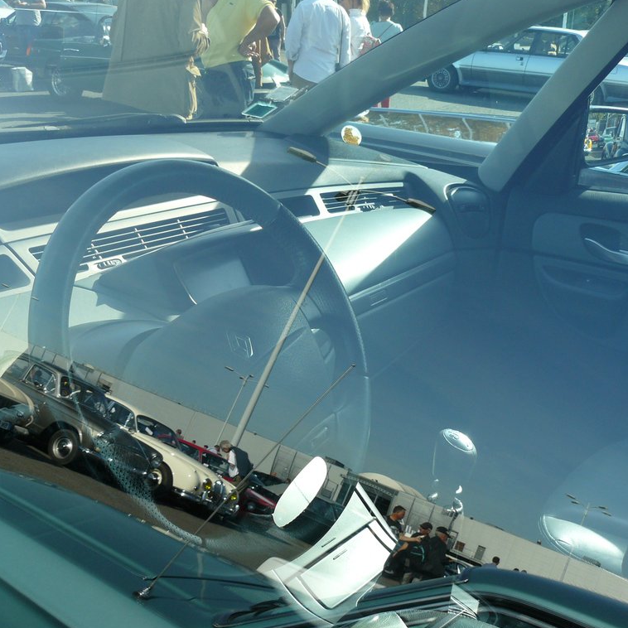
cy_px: 313
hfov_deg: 39.1
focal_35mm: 43
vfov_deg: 39.2
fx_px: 883
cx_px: 290
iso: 100
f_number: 4
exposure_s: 1/200
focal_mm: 6
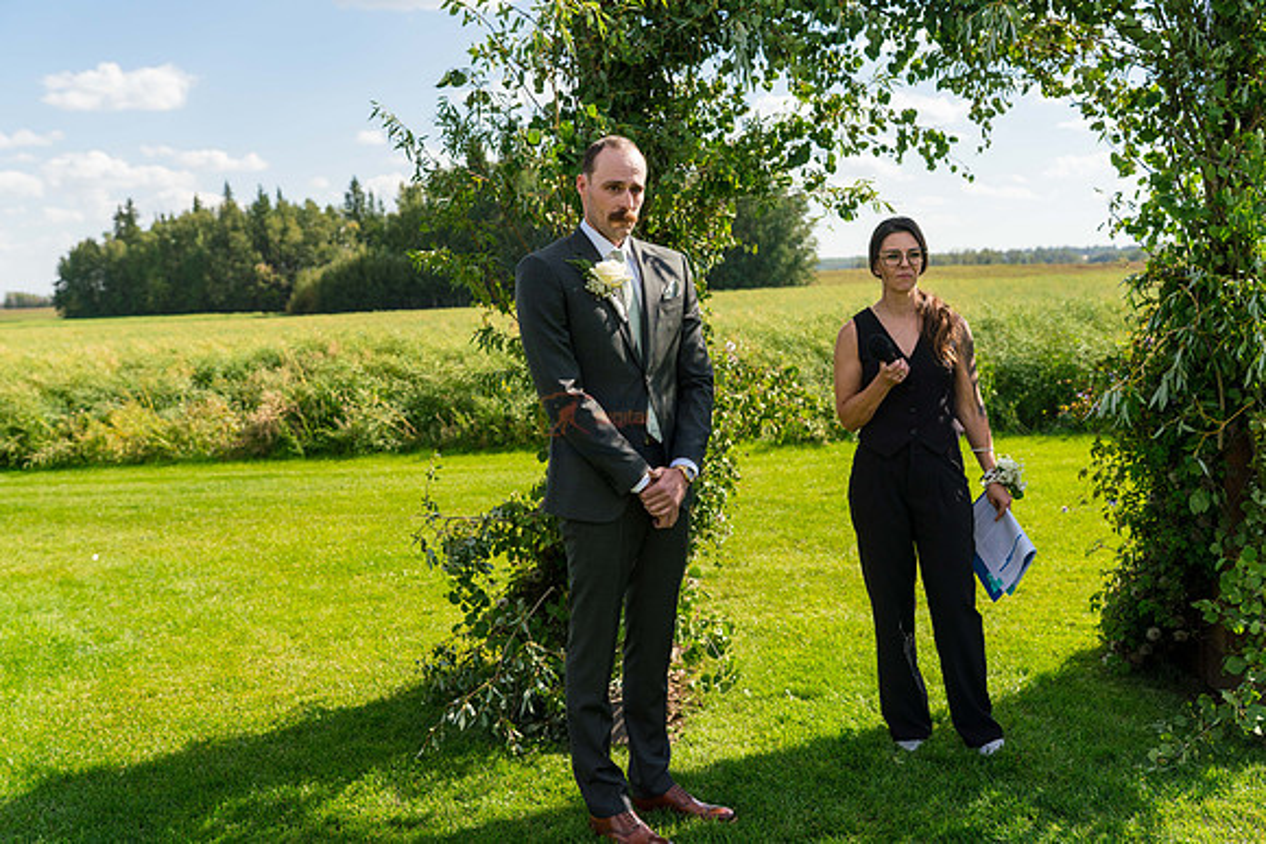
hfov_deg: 49.5
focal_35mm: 39
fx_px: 1372
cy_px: 422
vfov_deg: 34.2
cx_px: 633
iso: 400
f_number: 4
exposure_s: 1/1600
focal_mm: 39
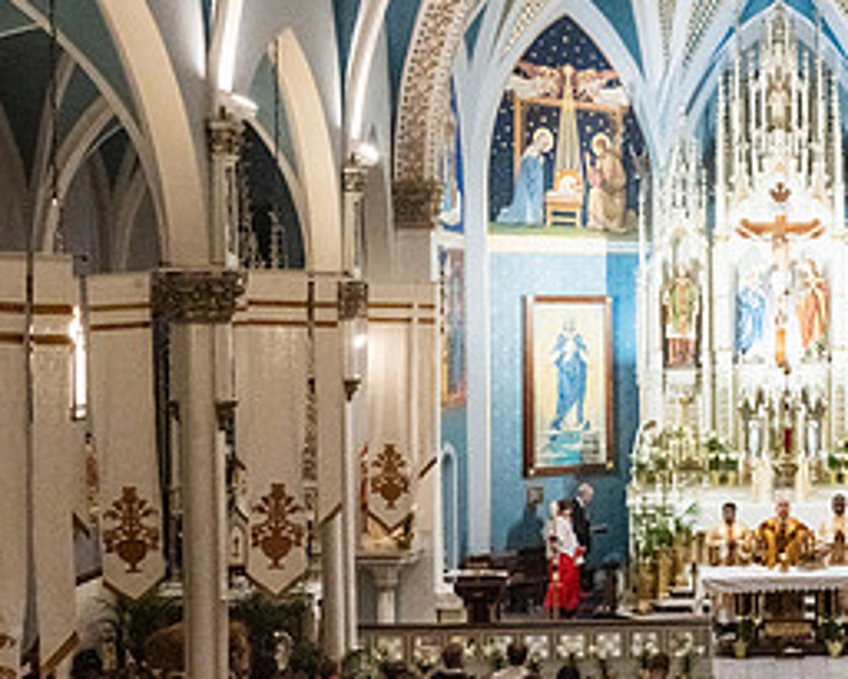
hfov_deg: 26.7
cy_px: 333
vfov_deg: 22.8
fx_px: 1682
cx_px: 851
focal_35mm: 67
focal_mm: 31.5
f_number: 14
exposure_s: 1/60
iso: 5000
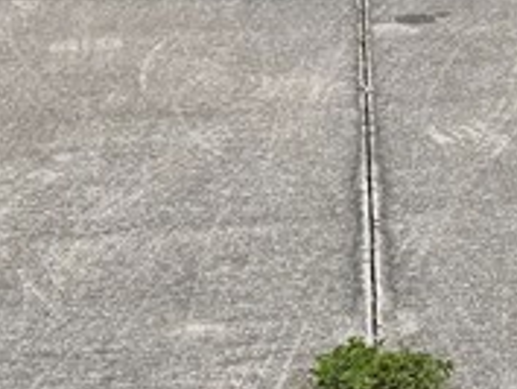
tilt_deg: +0.2
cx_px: 946
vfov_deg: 10.1
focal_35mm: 139
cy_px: -307
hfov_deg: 12.8
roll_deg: -0.2
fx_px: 2077
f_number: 1.78
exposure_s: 1/7353
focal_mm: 6.76
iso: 80
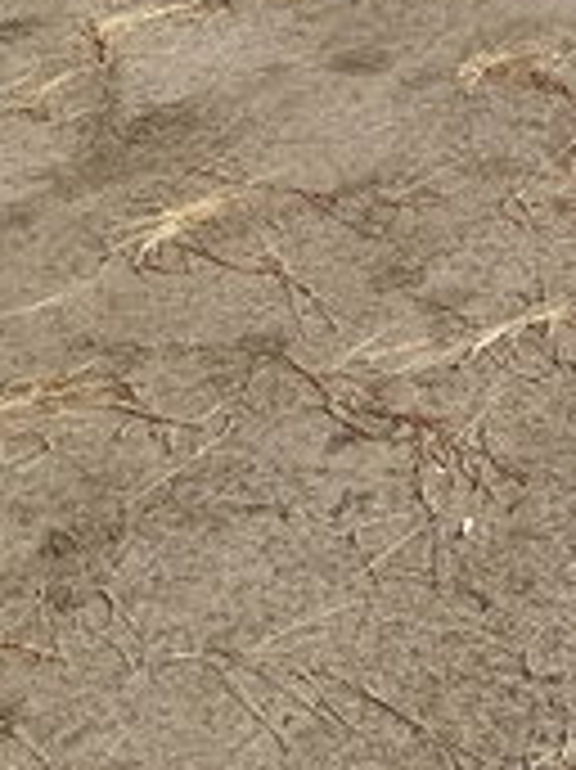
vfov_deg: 17.7
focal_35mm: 96
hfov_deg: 14.6
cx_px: 788
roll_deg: +0.7
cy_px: -475
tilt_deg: -3.3
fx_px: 2133
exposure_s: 1/4167
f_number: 1.78
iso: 80
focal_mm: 6.76
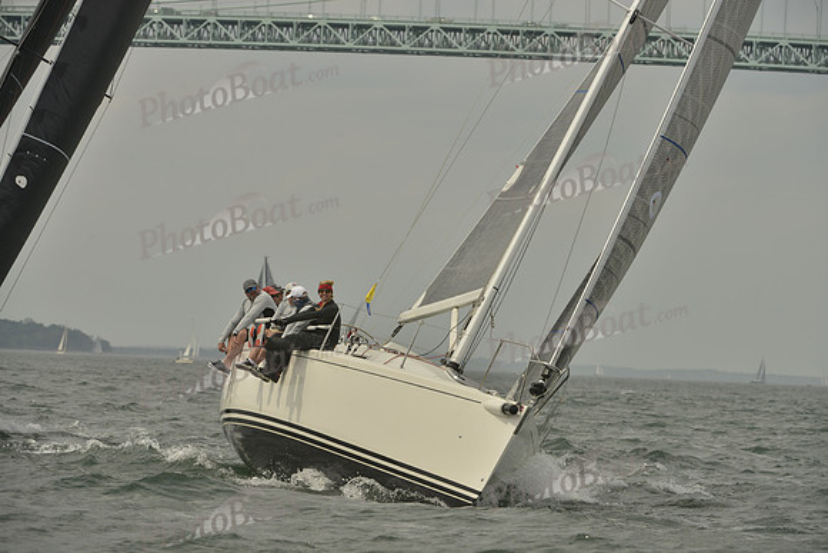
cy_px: 276
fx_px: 6211
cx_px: 414
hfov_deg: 7.6
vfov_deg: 5.1
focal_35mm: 270
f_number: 9
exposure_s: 1/1250
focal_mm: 270
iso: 280
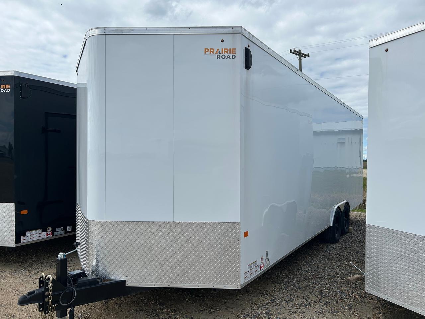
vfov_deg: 53.1
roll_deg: +0.2
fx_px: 319
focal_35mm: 26
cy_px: 160
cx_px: 212
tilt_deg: +1.3
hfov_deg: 67.3
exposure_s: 1/6579
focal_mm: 5.7
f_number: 1.5
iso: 50
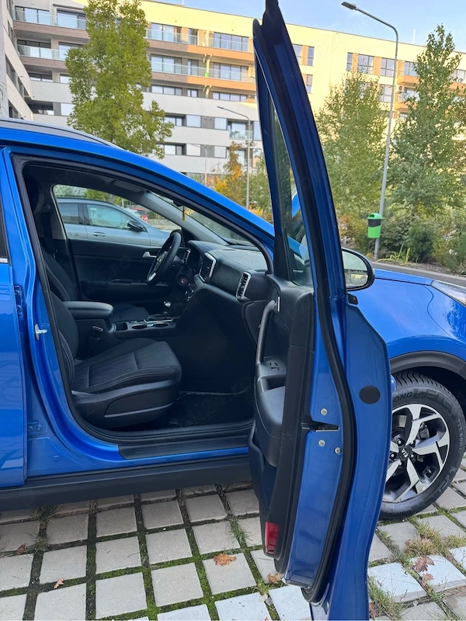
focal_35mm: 24
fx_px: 431
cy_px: 310
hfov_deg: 56.8
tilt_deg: -11.2
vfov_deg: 71.6
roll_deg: -1.7
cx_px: 233
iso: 64
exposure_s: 1/121
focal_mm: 6.76
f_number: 1.78
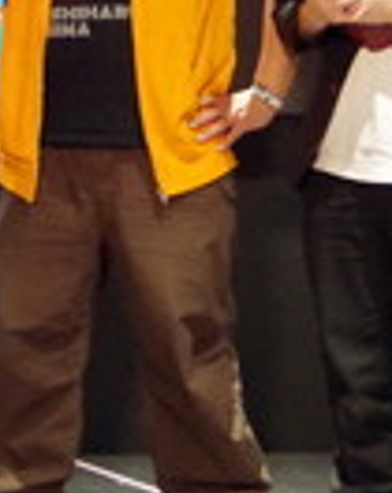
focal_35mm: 113
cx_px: -358
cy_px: 28
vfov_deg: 16.8
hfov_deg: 12.2
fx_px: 1644
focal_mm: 21
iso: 6400
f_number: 4.5
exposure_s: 1/100
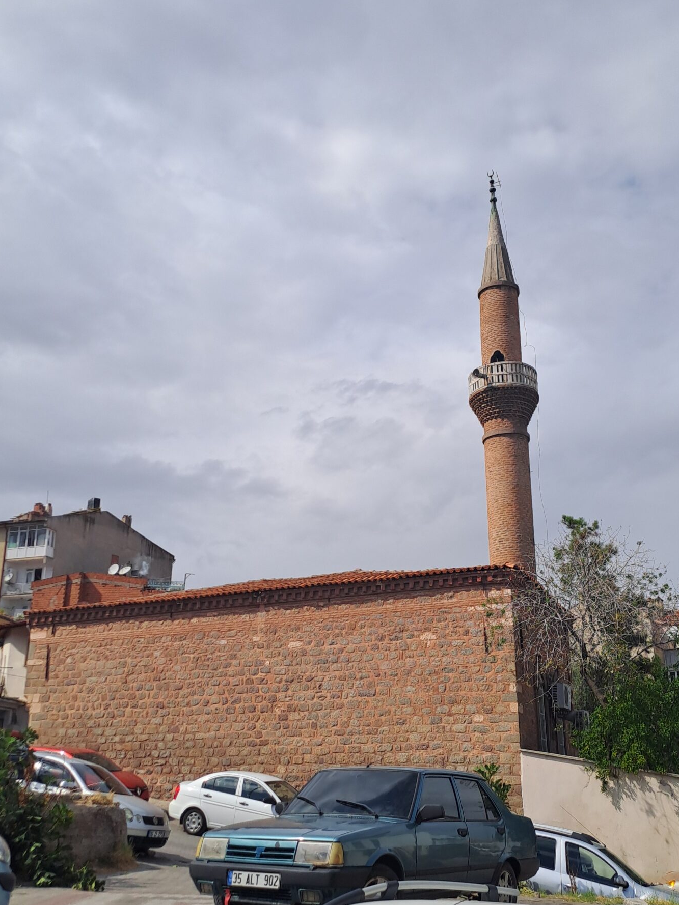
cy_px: 508
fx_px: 942
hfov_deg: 39.6
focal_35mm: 36
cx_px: 389
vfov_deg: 51.2
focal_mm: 4.65
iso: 32
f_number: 1.8
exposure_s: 1/2770
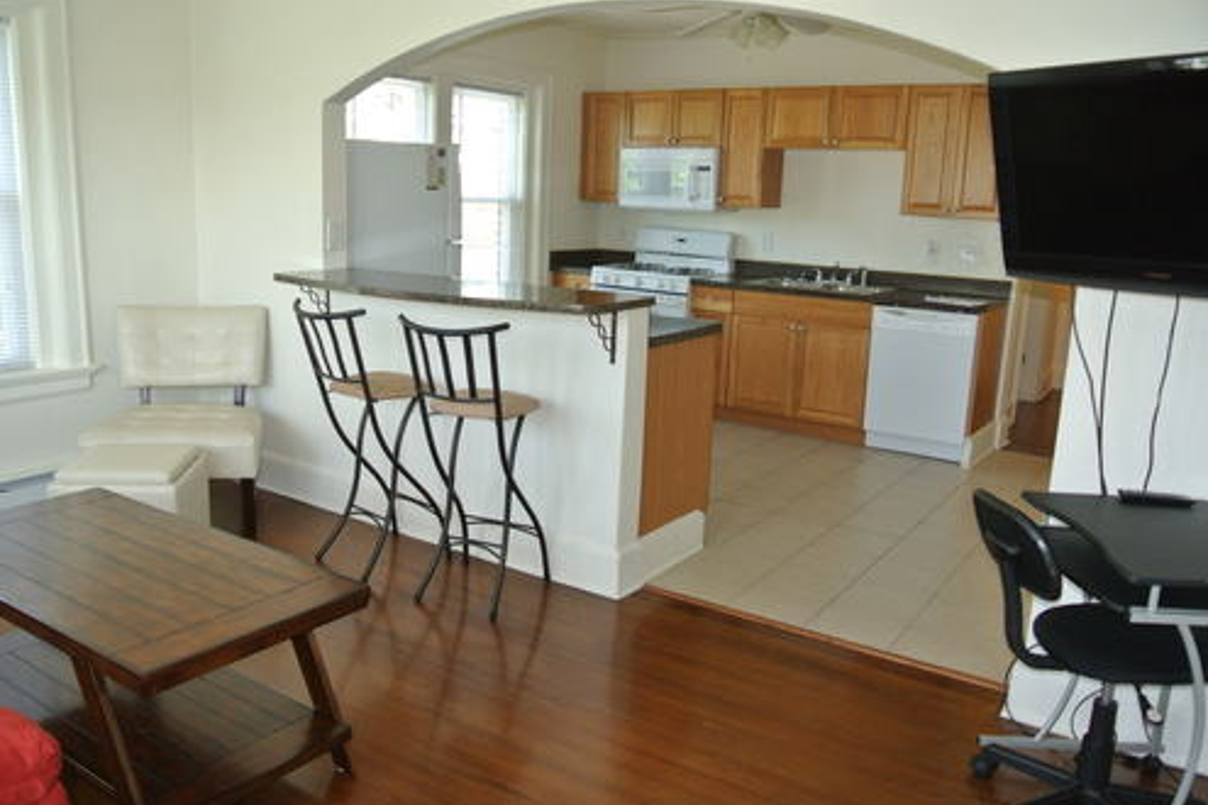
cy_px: 416
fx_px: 973
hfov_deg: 63.6
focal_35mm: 29
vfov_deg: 45.0
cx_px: 586
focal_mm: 10.7
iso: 320
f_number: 3.5
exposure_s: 1/60
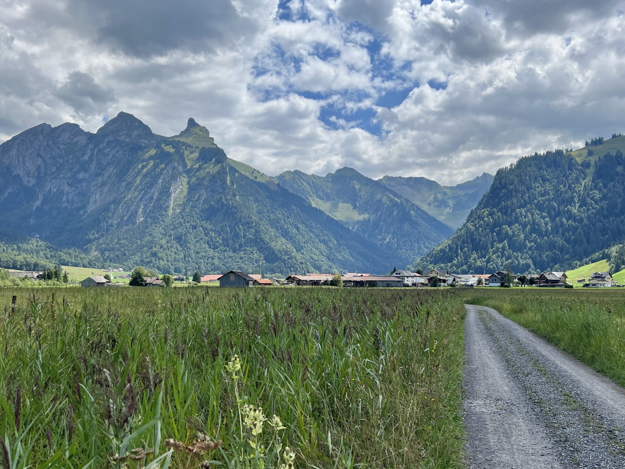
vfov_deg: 41.8
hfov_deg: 53.9
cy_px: 251
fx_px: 614
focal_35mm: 34
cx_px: 344
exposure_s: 1/5587
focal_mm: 5.7
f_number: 1.5
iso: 50
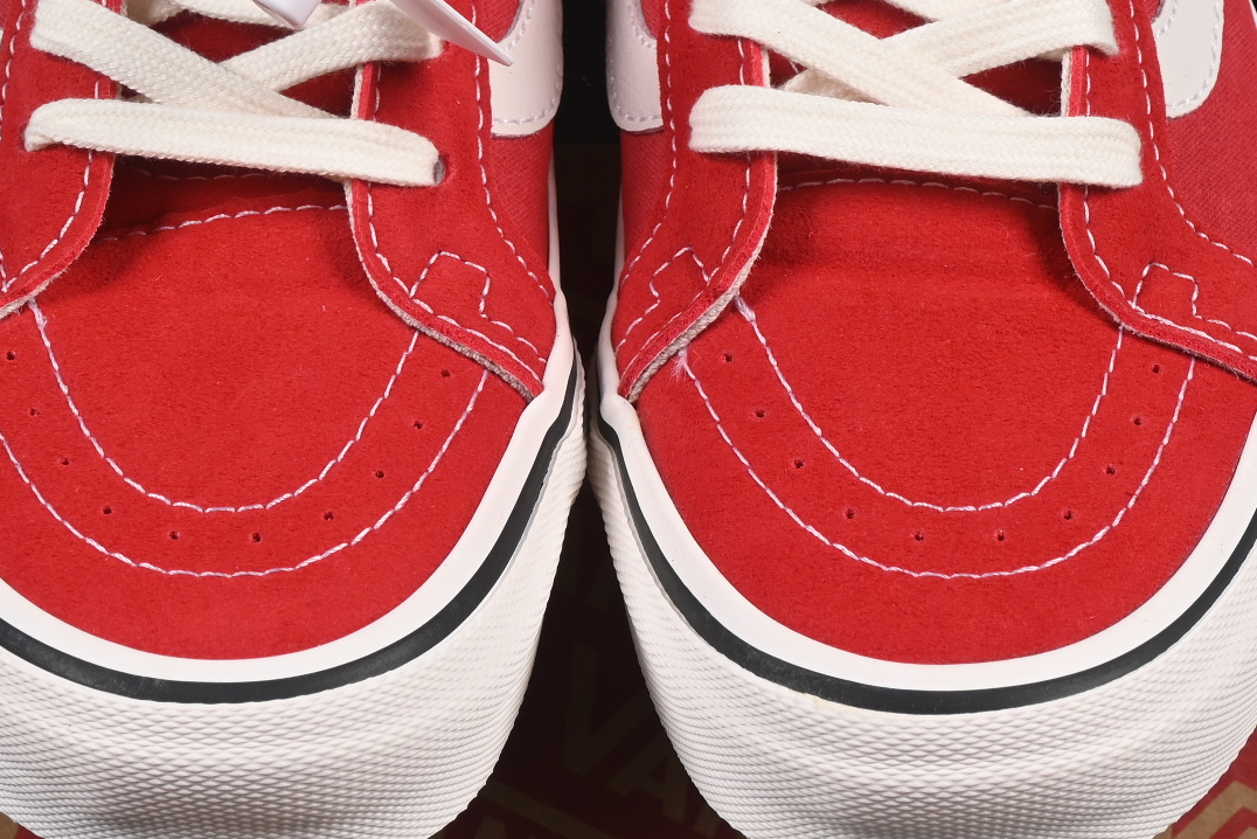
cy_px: 195
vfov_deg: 7.1
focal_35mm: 194
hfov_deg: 10.6
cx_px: 564
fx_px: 6775
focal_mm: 50
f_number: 8
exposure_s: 1/80
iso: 160
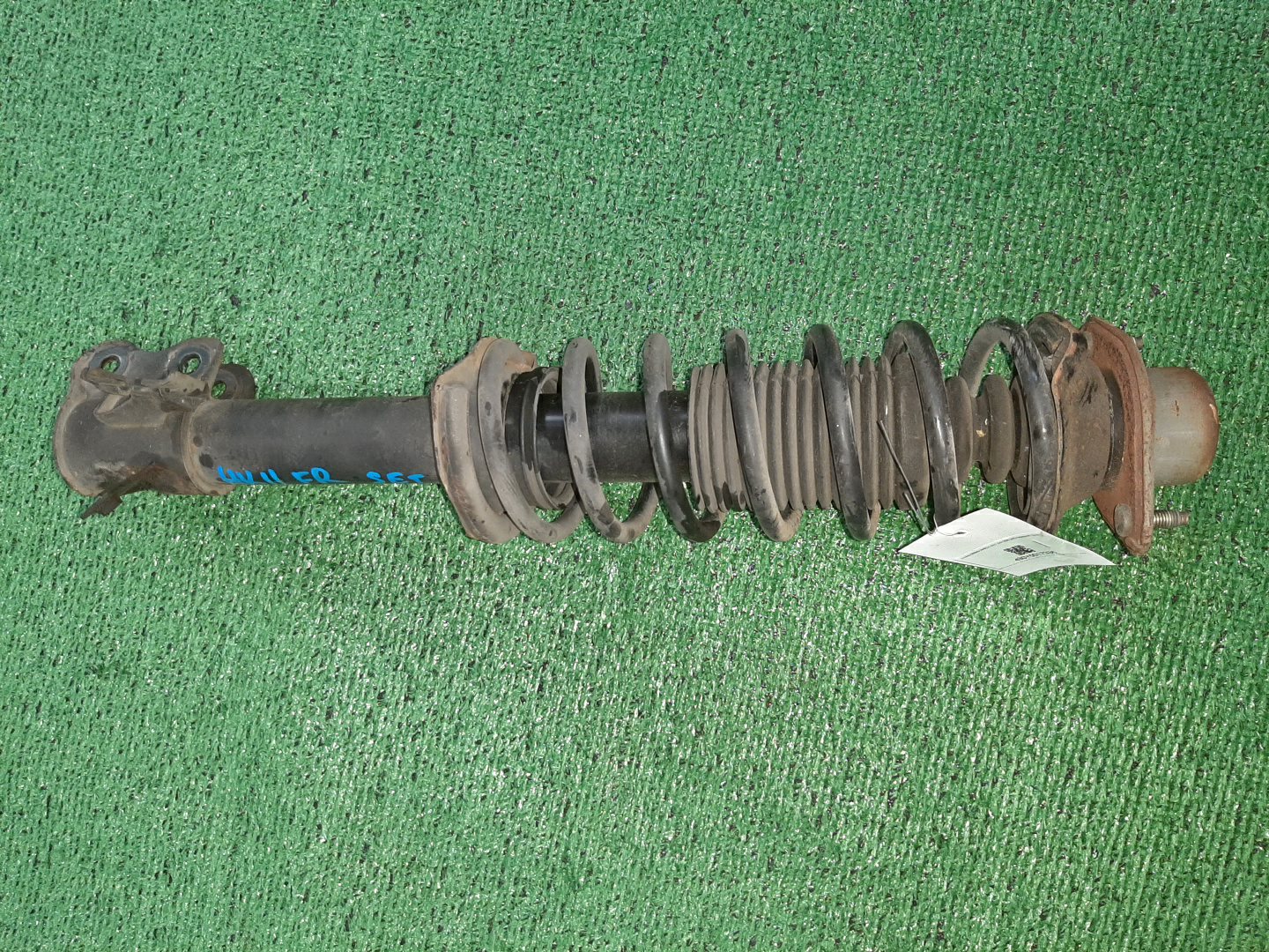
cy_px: 476
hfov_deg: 67.3
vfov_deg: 53.1
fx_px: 953
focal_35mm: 26
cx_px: 634
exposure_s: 1/33
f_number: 1.7
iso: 218
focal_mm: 3.93
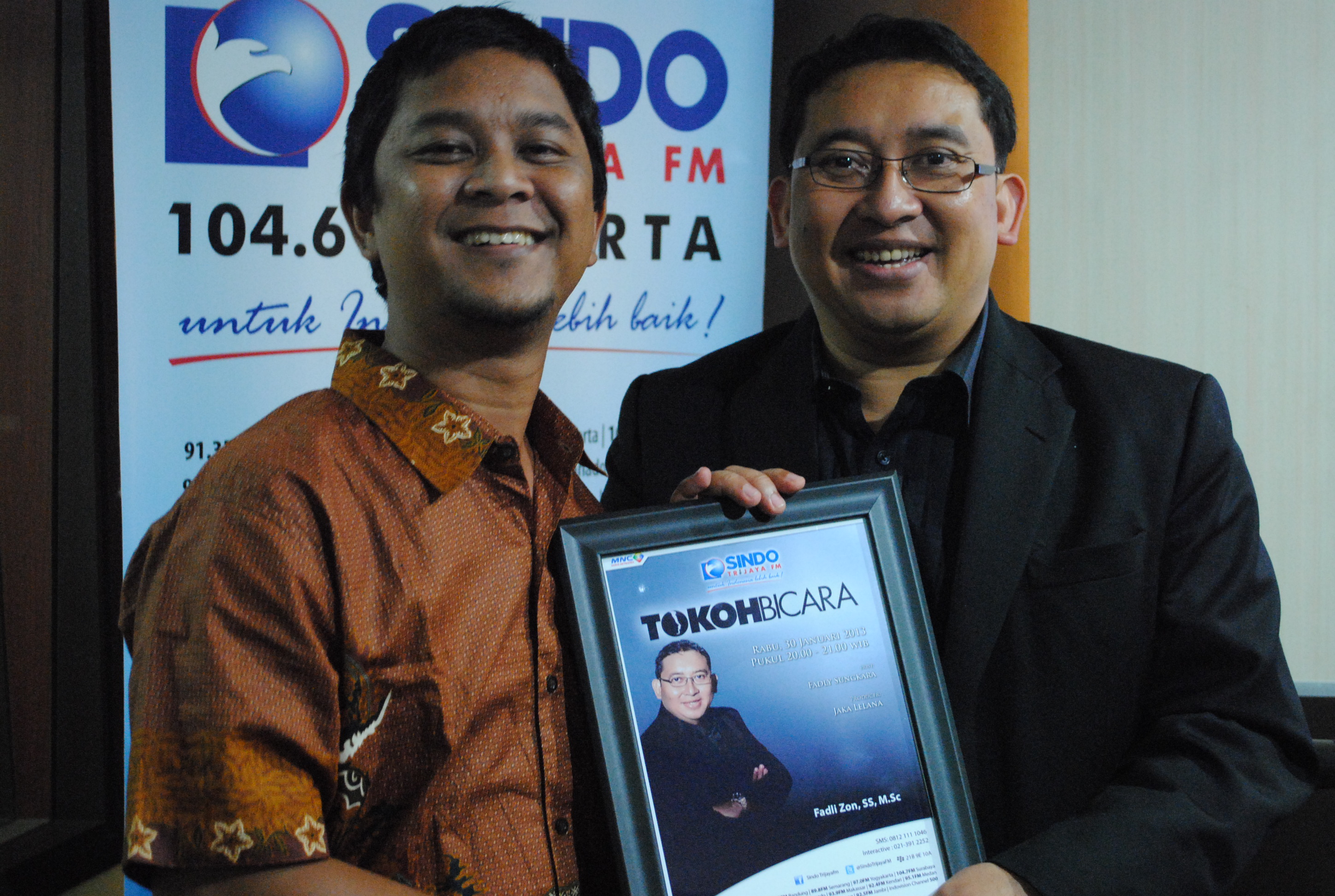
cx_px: 668
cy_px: 448
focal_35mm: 60
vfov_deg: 22.7
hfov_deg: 33.3
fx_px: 2230
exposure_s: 1/6
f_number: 5.3
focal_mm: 40
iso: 1600
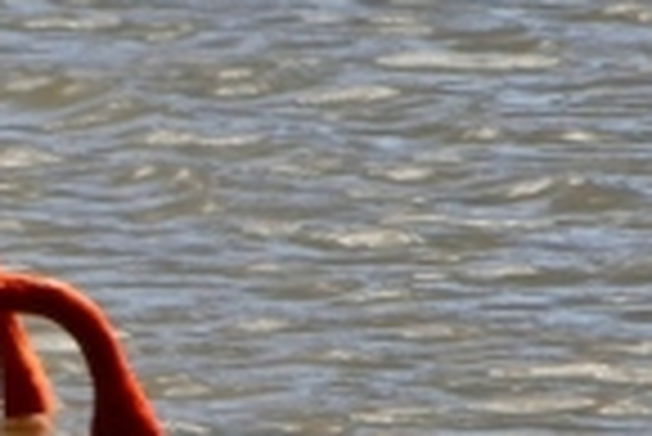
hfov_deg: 1.0
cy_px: 198
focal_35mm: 2073
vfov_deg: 0.7
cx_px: -126
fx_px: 37581
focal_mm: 250
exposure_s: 1/3200
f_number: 6.3
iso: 400
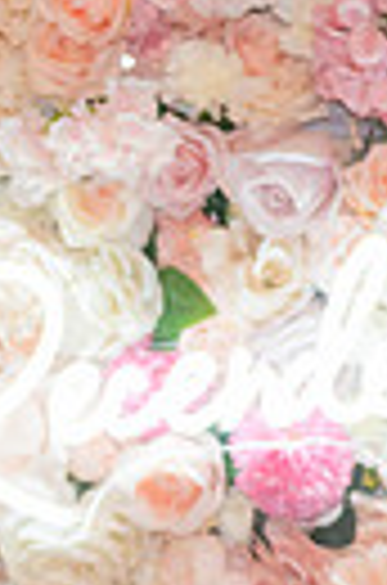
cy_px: 821
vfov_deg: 6.5
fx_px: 5074
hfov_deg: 4.3
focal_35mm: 313
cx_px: -468
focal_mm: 70
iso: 1000
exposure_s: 1/125
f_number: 2.8
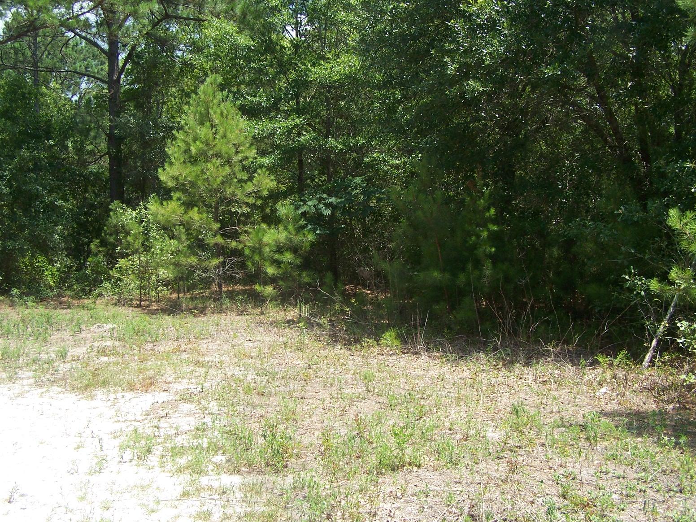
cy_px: 261
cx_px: 348
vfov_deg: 37.7
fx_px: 764
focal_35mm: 38
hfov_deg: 49.0
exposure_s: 1/400
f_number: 2.8
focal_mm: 6.3
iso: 80
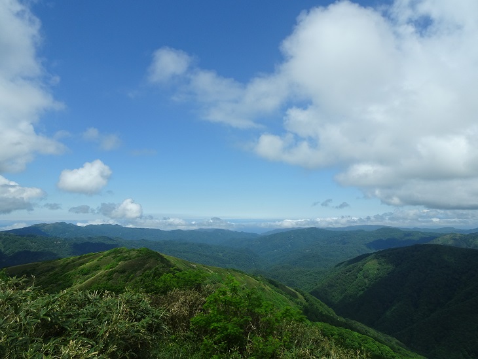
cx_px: 239
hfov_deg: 71.6
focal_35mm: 24
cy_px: 180
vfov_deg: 56.8
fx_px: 332
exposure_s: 1/1250
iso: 80
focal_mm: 4.1
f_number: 3.5
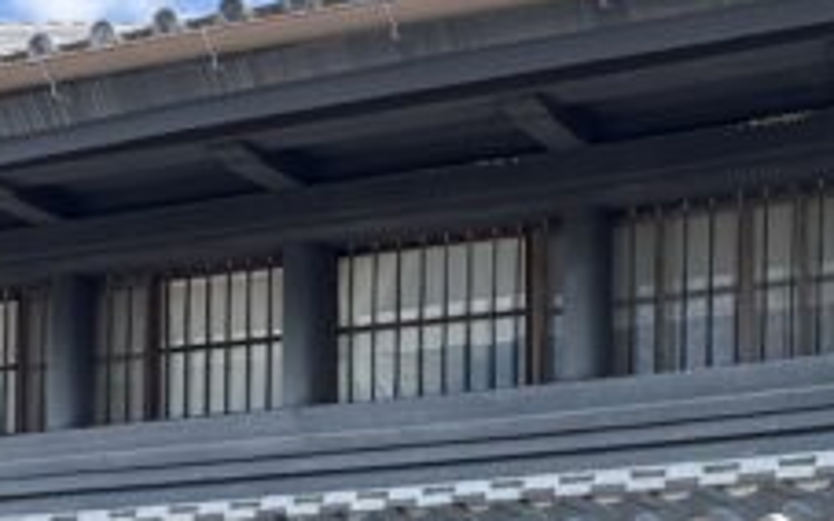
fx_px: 1887
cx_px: 761
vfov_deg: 14.8
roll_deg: +0.0
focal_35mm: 83
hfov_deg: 24.2
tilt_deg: +4.5
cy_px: 747
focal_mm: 6.76
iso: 80
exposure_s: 1/782
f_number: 1.78
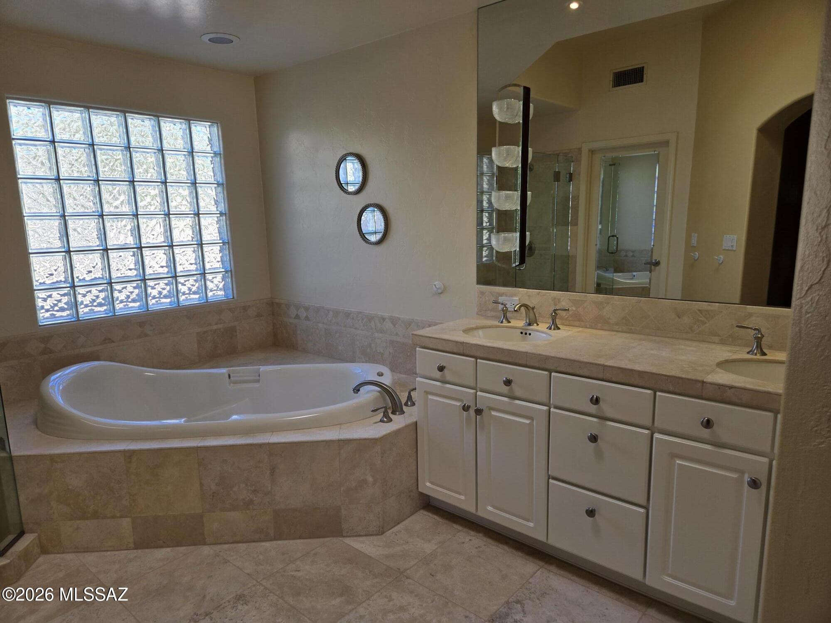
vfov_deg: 58.9
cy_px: 312
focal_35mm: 23
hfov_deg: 73.9
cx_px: 416
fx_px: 552
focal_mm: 5.4
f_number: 1.8
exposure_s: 1/124
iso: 25
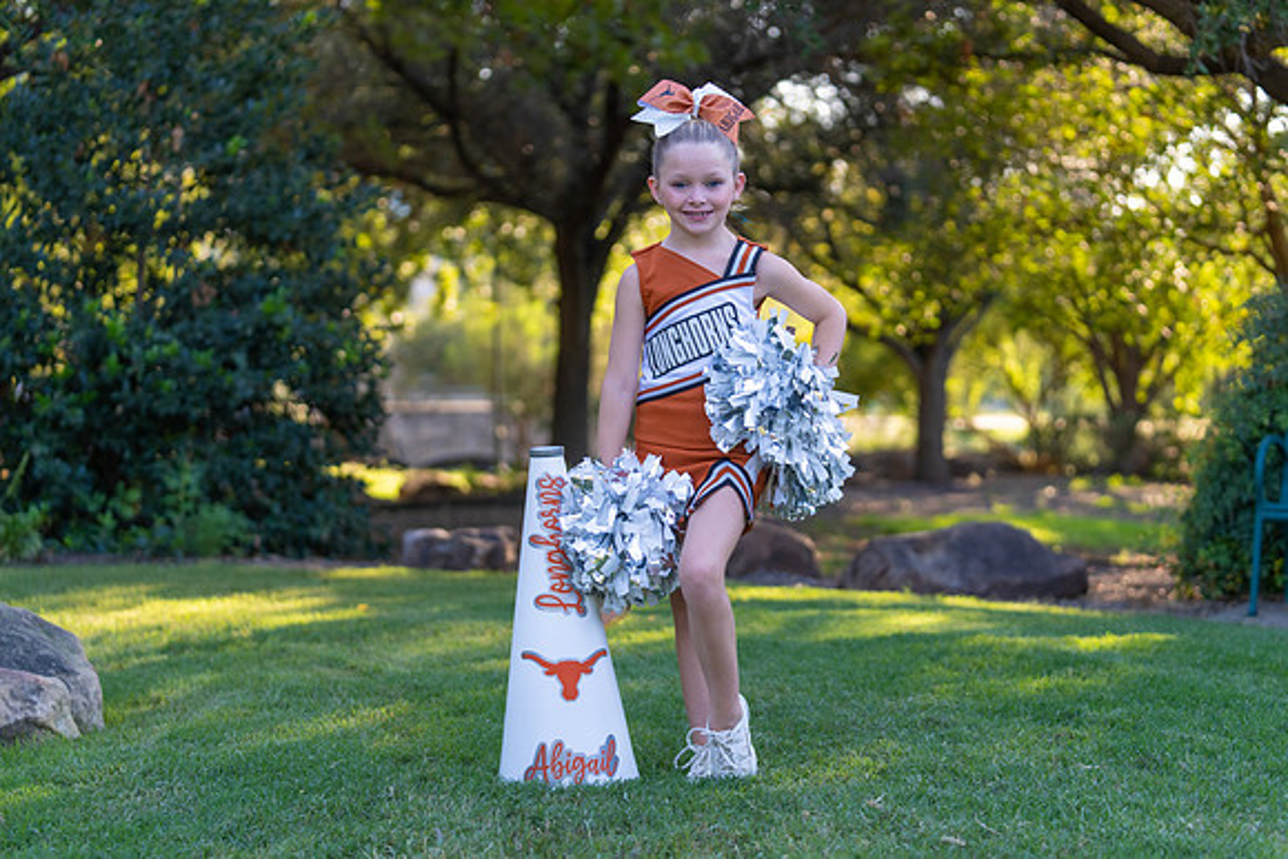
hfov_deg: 28.4
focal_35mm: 71
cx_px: 644
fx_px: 2545
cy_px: 430
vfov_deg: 19.2
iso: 200
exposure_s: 1/320
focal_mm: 70
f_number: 2.8
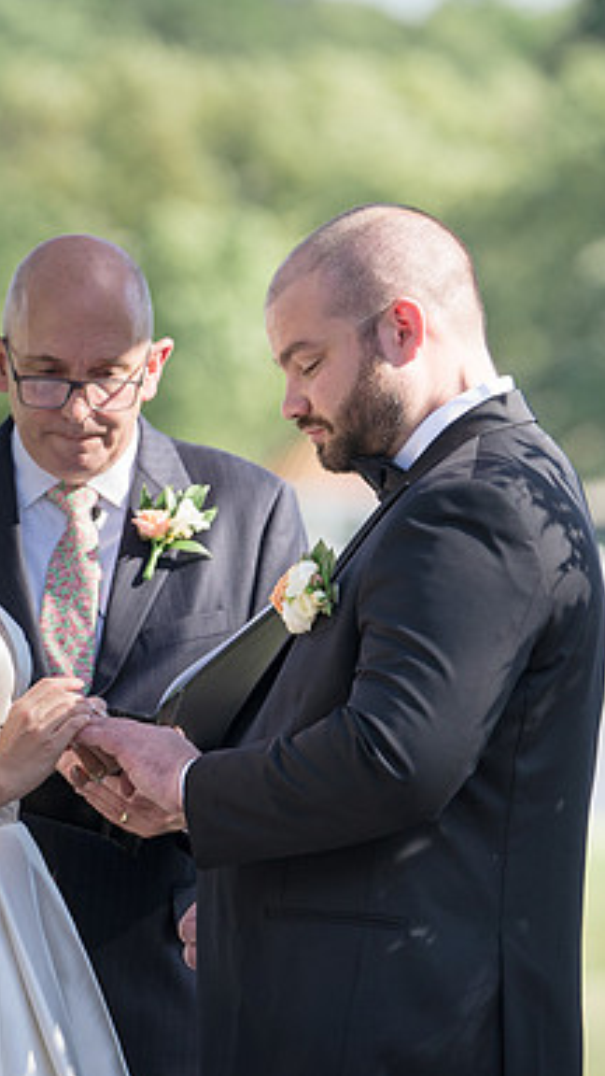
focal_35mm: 345
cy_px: 516
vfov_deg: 6.3
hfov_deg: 3.5
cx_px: 134
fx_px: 9839
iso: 100
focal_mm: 200
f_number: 4
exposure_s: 1/500
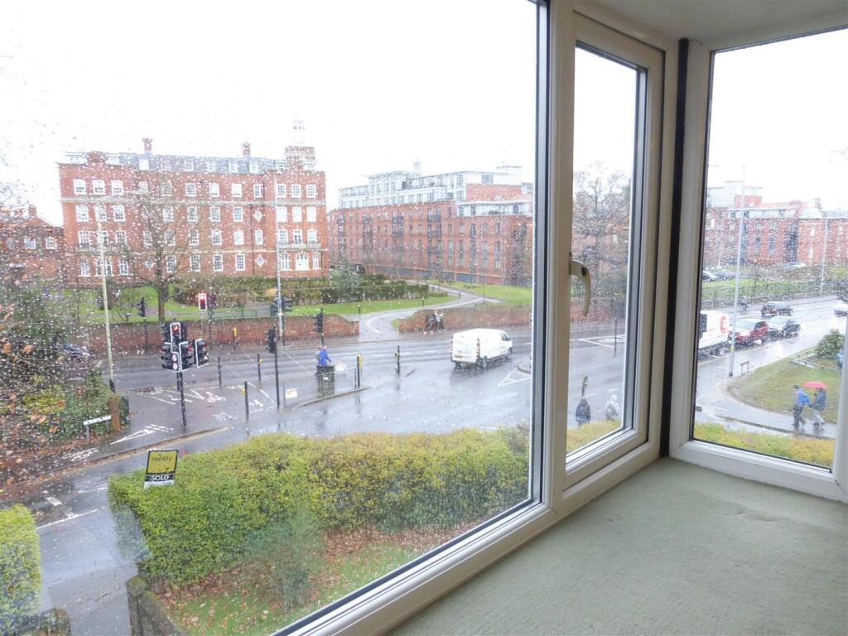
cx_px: 424
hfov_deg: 71.6
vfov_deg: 56.8
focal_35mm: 24
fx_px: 588
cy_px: 318
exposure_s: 1/40
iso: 400
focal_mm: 4.3
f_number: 3.3
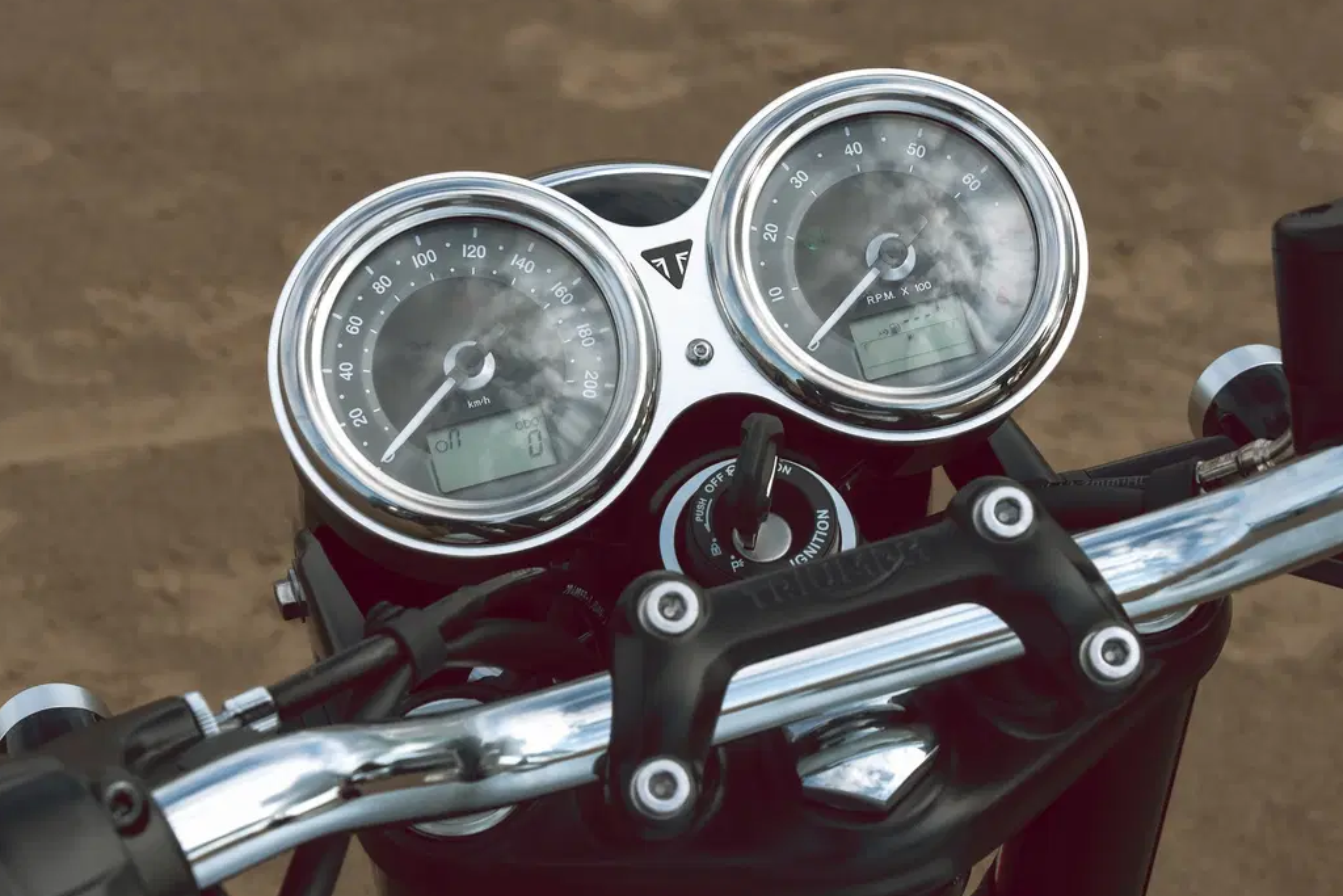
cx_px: 698
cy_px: 433
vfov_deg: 16.7
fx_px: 3059
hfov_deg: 24.8
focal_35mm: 82
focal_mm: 70
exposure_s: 1/200
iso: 200
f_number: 13
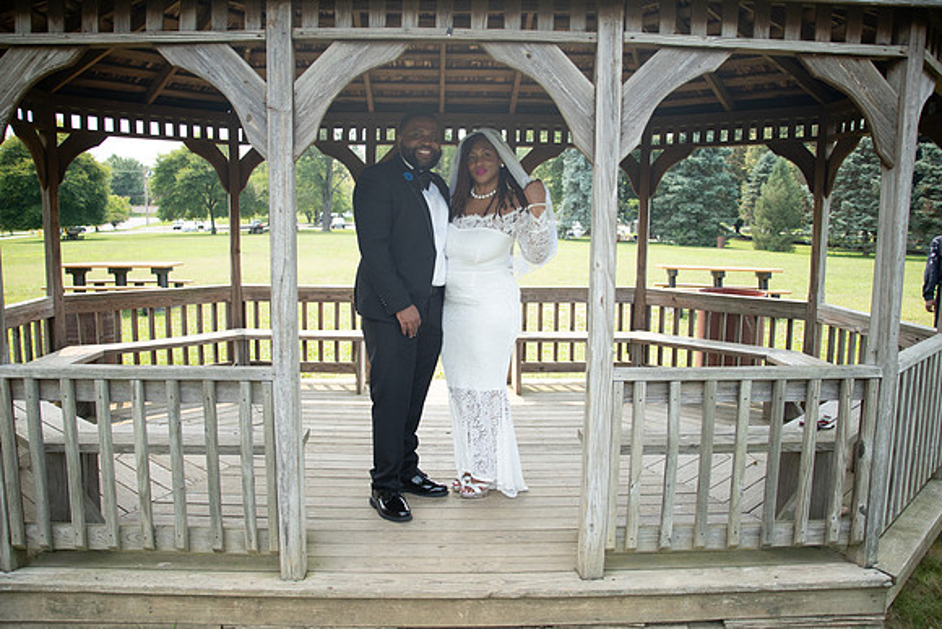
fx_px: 759
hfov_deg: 63.6
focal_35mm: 29
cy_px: 314
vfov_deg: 45.0
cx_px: 471
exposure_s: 1/1600
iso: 800
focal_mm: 28
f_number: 3.7
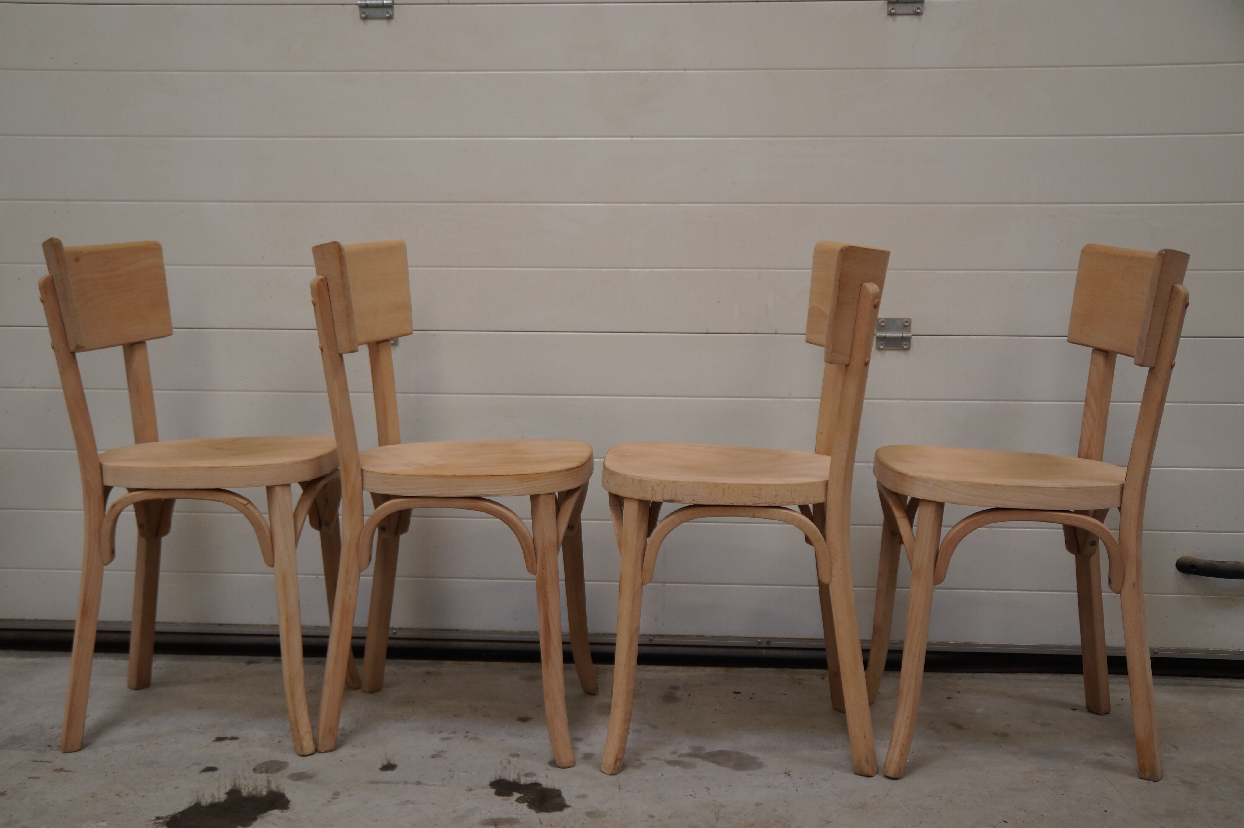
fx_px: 1451
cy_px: 414
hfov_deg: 46.4
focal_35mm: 42
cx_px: 622
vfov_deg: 31.9
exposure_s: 1/60
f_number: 4
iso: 400
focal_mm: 28
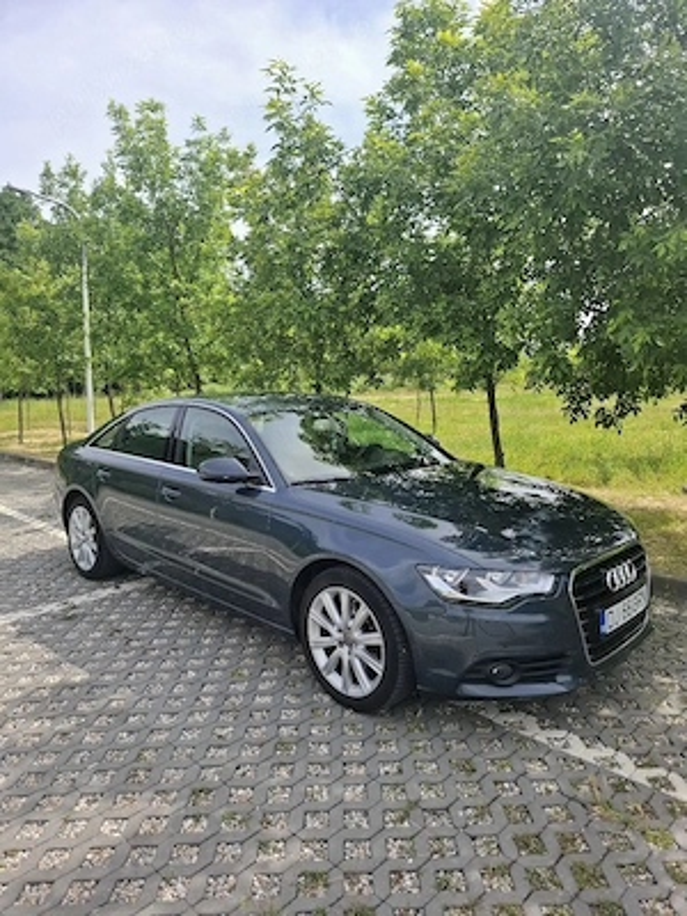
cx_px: 344
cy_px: 458
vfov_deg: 73.9
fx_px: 609
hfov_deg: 58.9
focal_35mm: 23
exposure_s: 1/1667
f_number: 1.8
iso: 50
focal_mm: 5.54
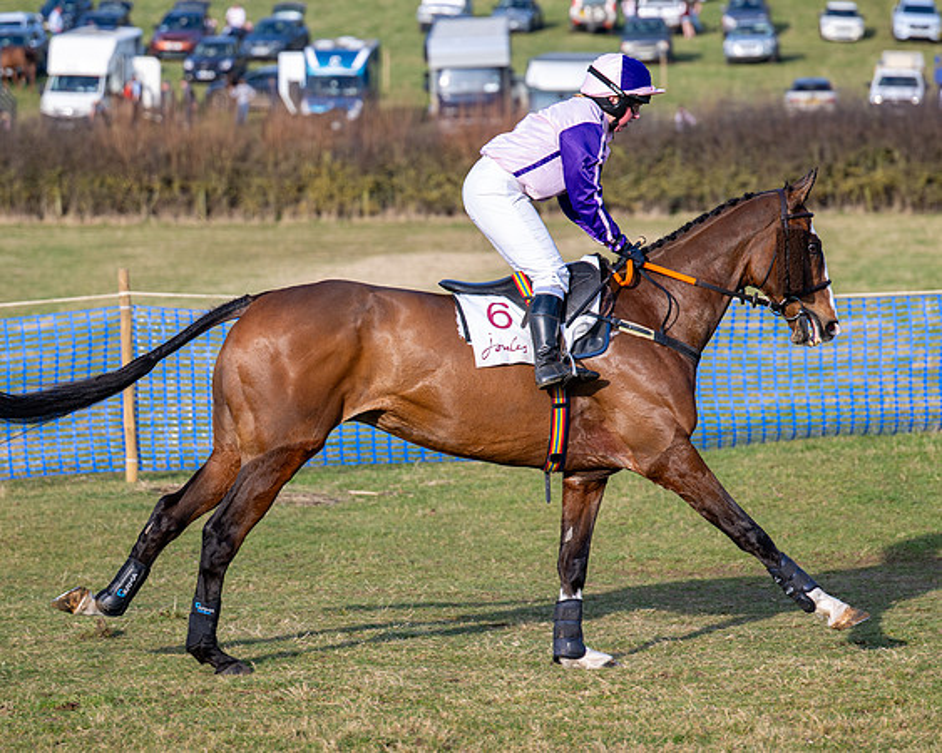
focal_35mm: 170
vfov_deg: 9.1
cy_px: 376
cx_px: 402
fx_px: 4729
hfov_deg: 11.4
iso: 125
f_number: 2.8
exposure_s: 1/1250
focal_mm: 99
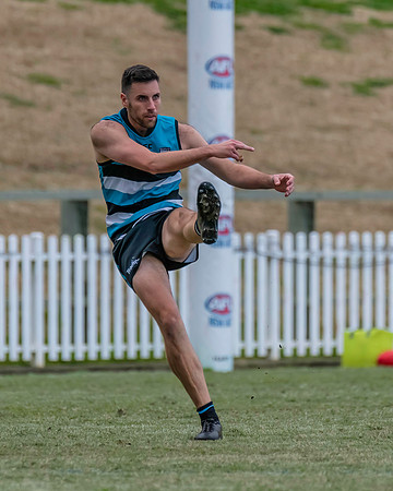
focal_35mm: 972
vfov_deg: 2.0
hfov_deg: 1.6
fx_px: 14125
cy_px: 227
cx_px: 144
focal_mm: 500
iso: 1600
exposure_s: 1/2000
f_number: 6.3
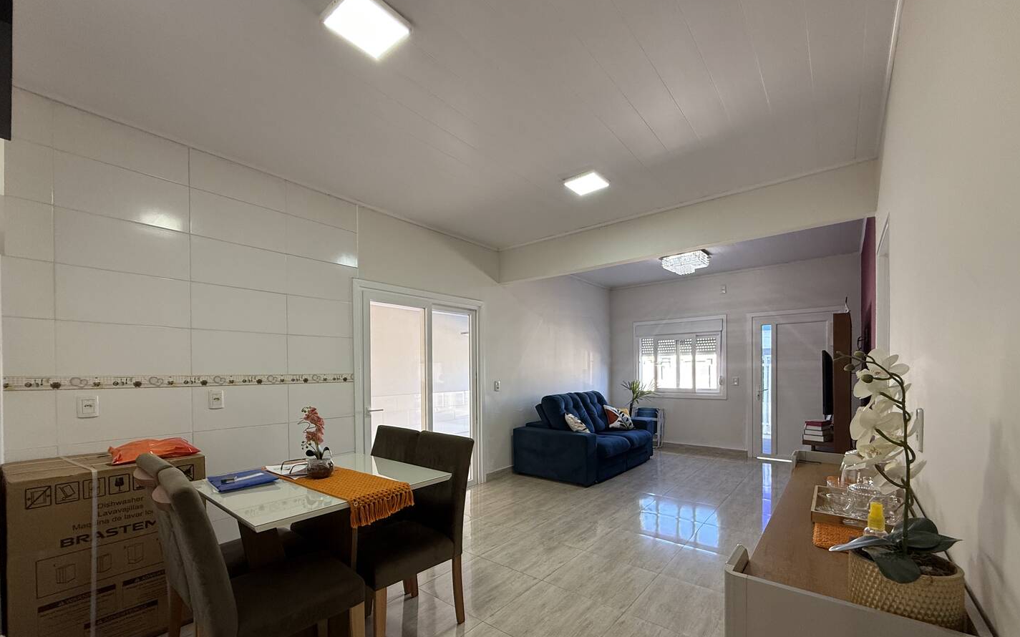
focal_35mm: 15
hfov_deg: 101.5
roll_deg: -0.1
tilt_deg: -0.6
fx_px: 417
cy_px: 376
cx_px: 513
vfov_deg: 74.1
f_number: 2.2
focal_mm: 2.22
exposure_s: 1/120
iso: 160
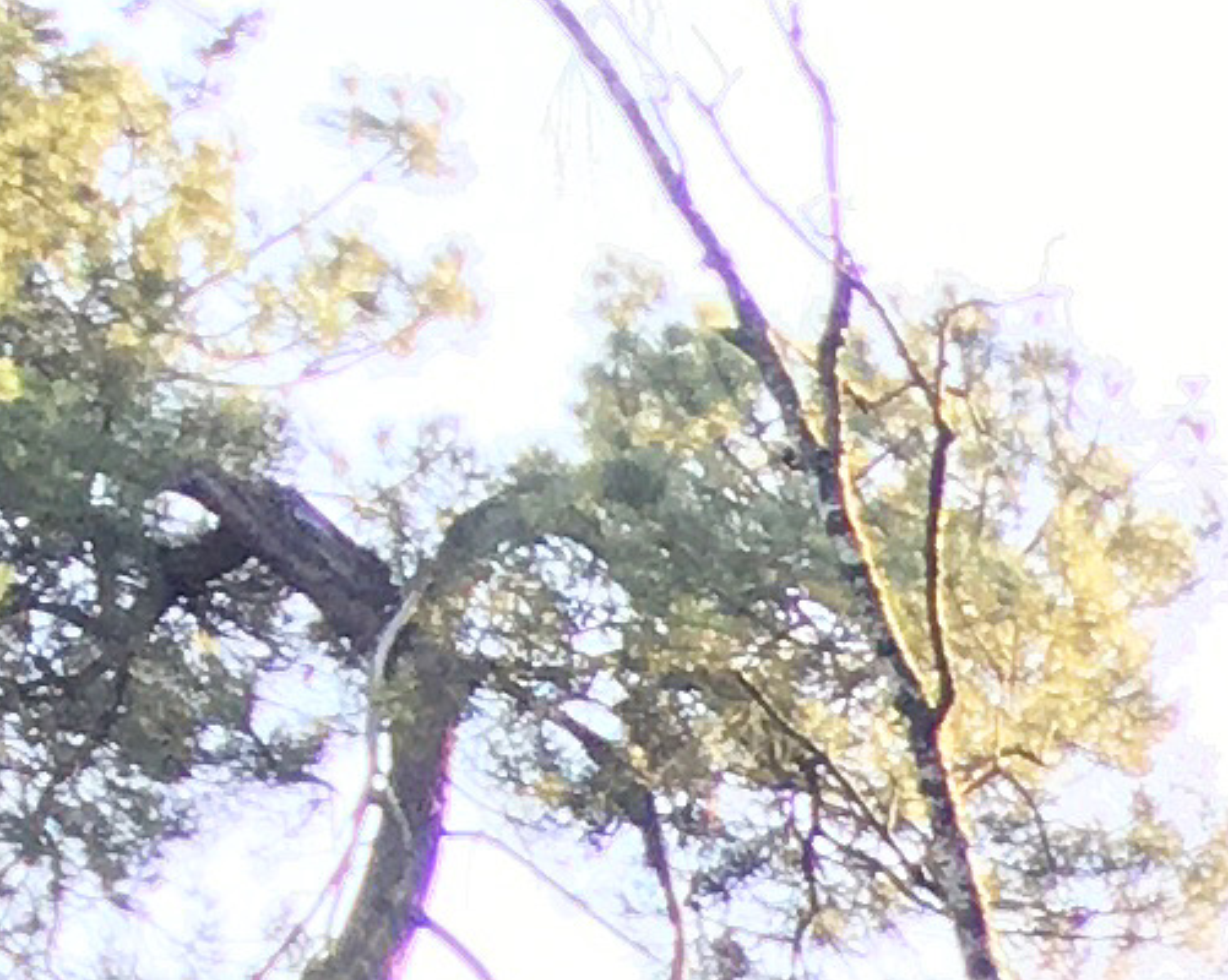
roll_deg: -0.8
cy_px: 2791
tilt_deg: +1.8
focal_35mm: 228
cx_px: 4887
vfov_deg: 6.3
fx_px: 8280
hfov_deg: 6.7
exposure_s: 1/100
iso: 32
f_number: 2.2
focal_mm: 4.15
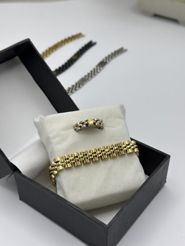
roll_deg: -3.6
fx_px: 342
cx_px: 92
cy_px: 123
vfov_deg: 39.7
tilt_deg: -40.6
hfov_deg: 30.3
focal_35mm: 48
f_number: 1.78
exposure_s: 1/587
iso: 80
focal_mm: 6.86
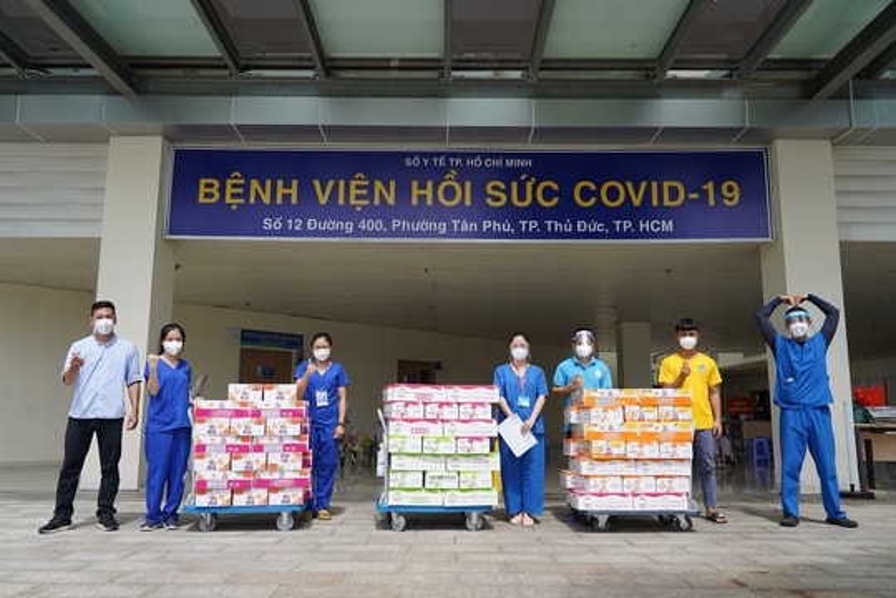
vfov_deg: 45.0
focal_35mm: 29
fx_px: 722
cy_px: 299
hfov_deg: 63.7
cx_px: 448
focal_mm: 29
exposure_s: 1/1250
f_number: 4
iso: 160
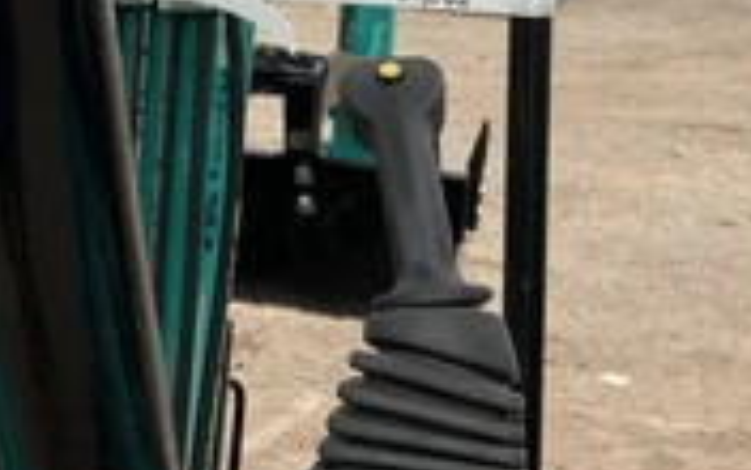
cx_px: 158
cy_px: -124
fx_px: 1433
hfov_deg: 28.8
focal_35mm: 70
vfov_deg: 17.6
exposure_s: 1/1626
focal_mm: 3
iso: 25
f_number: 1.8
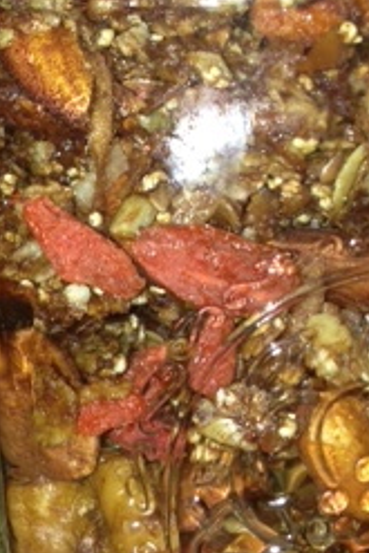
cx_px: 141
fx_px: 1366
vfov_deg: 22.8
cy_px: 240
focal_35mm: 89
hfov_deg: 15.4
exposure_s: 1/34
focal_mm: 4.13
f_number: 2.4
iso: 50
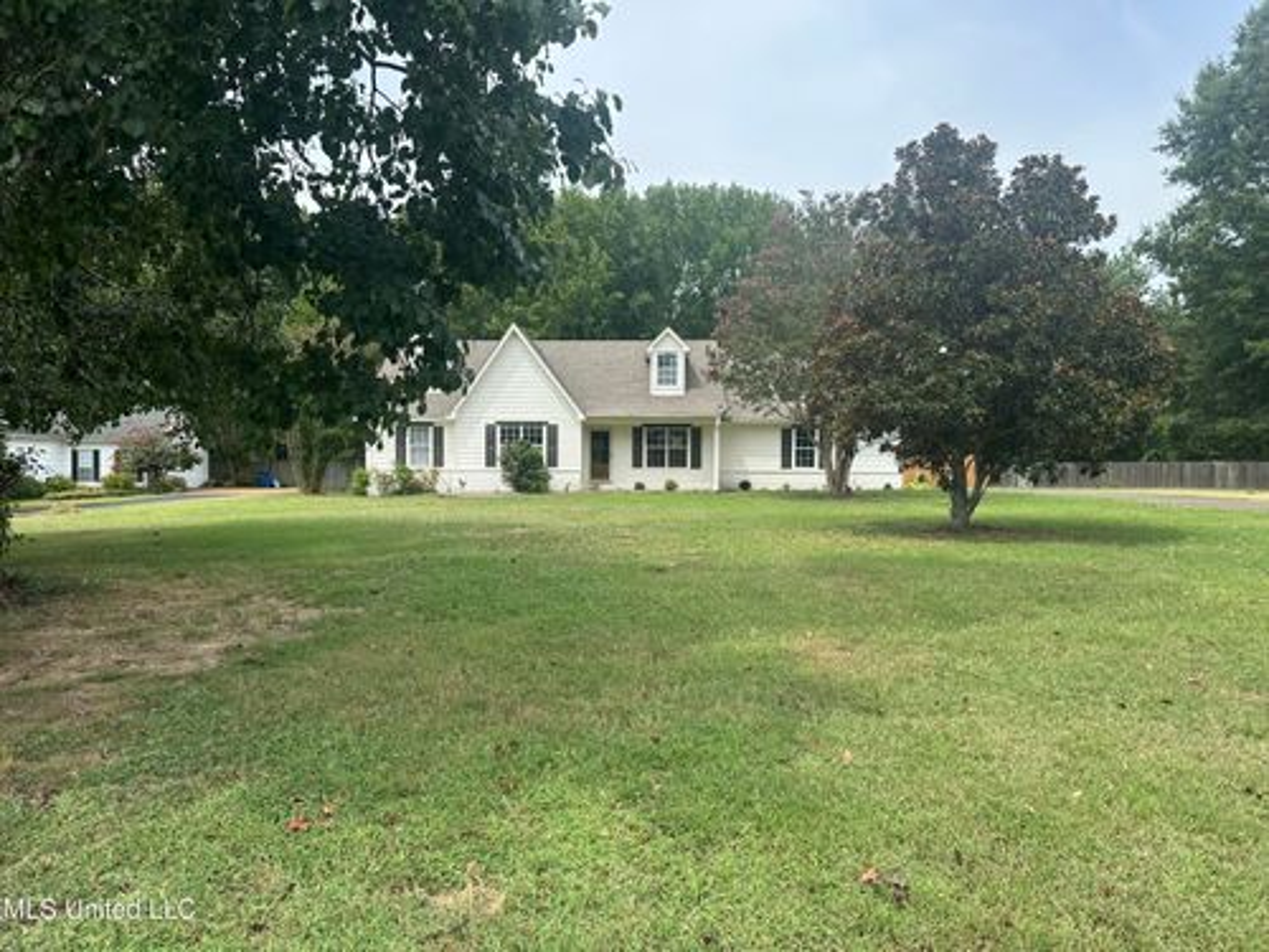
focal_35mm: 24
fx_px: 880
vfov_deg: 56.8
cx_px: 634
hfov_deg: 71.6
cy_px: 476
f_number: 1.78
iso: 80
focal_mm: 6.86
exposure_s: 1/2410
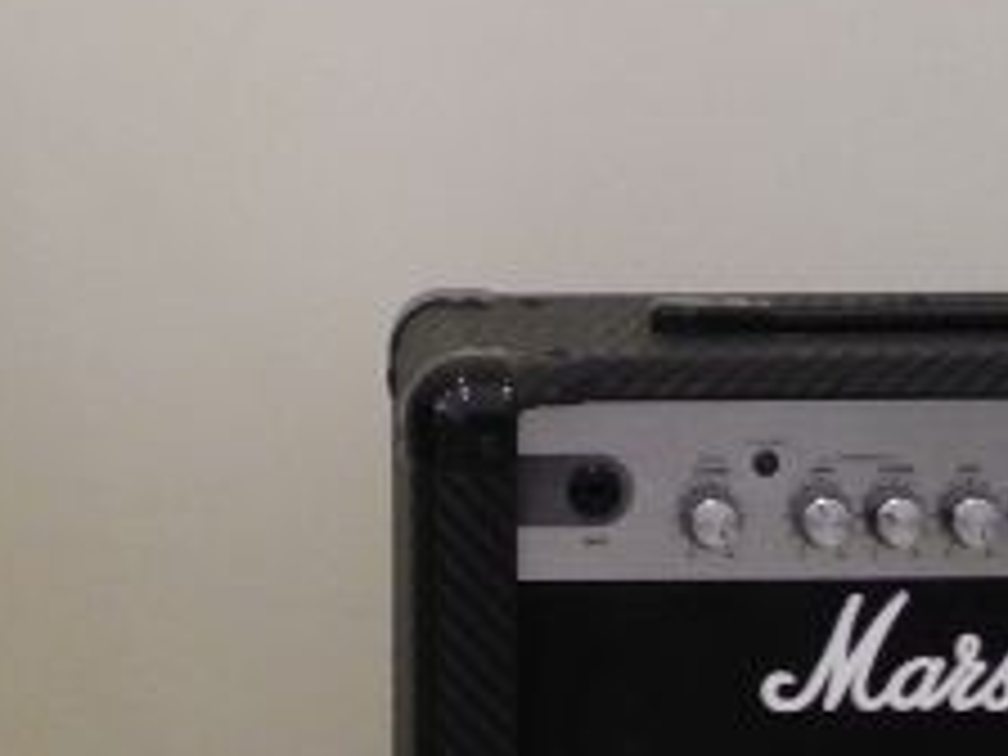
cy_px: 112
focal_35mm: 125
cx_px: 68
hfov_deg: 15.5
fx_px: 3640
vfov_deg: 11.8
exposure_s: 1/28
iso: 400
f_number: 2.8
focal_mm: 6
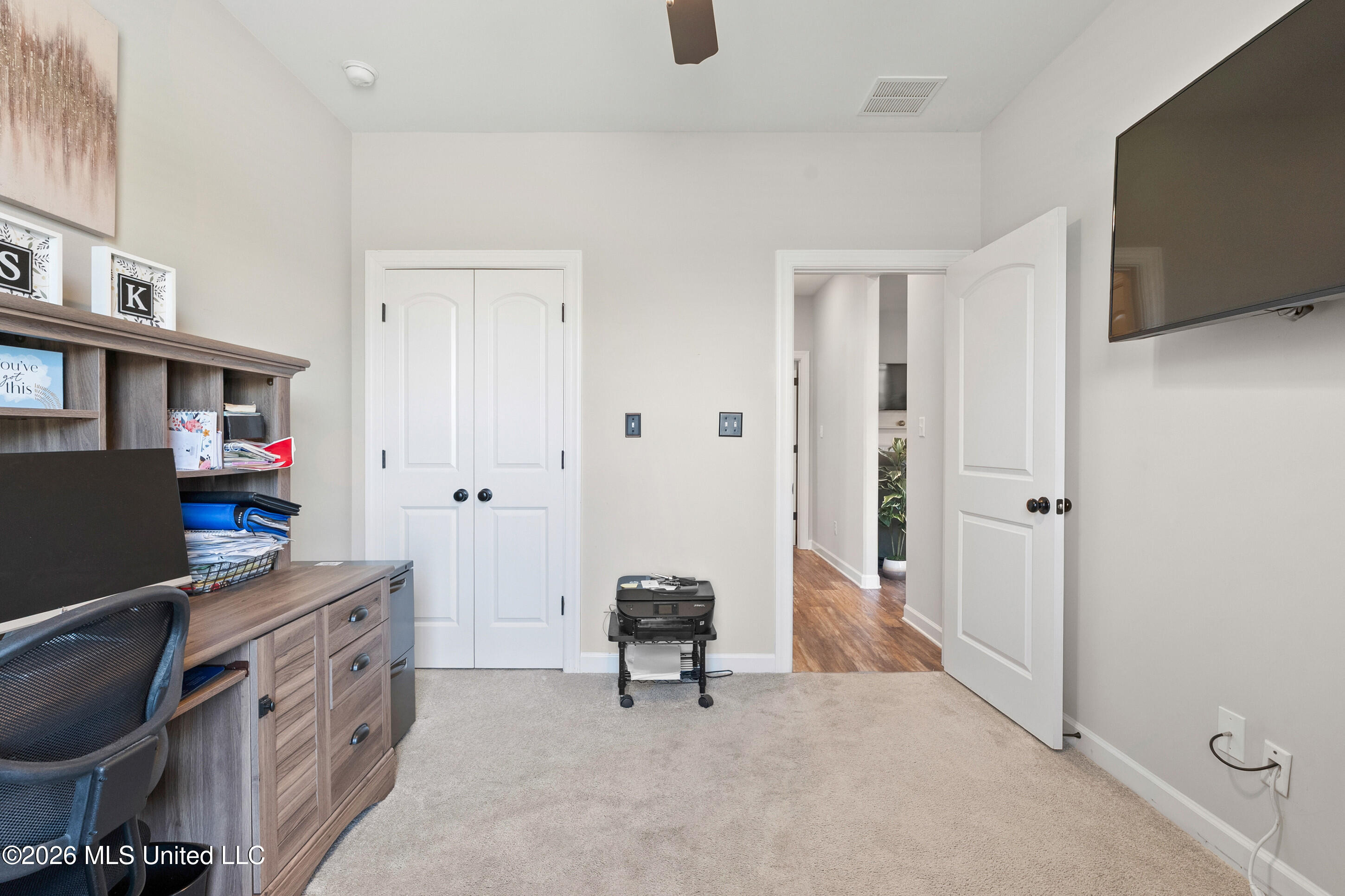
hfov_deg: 96.7
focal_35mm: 16
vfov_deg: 73.7
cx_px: 672
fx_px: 598
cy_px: 448
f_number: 9
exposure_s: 1/8
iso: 800
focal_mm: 16
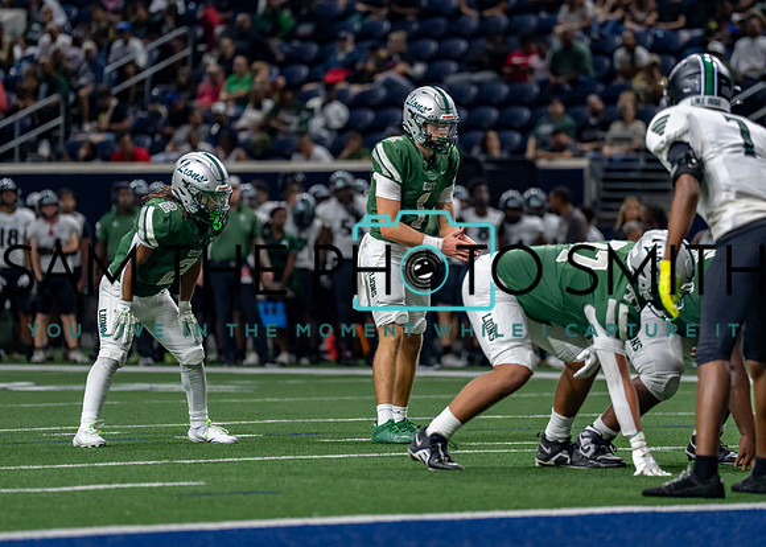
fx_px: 6104
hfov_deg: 7.2
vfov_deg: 5.1
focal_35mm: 281
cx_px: 394
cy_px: 232
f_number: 2.8
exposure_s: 1/1000
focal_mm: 200
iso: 1600
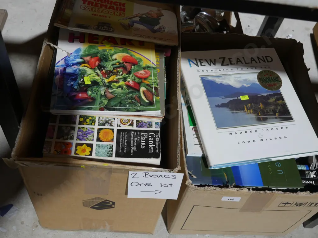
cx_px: 159
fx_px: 367
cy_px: 119
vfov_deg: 36.0
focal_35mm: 40
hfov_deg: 46.8
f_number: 4.5
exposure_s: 1/60
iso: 400
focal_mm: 20
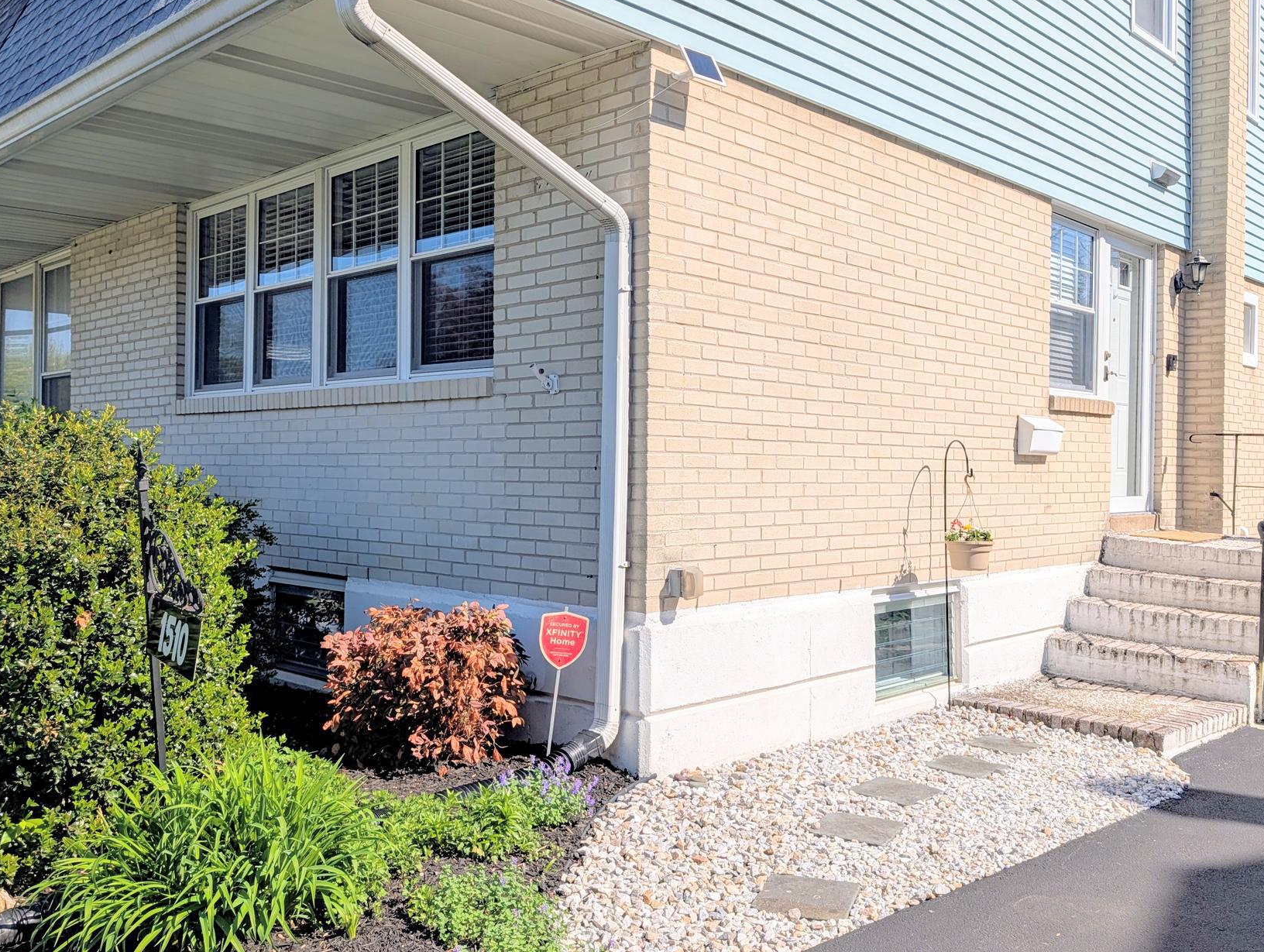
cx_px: 713
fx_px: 1097
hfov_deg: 59.7
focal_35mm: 30
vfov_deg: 46.9
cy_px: 500
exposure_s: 1/1880
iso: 19
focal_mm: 6.9
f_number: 1.68
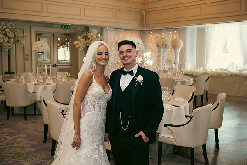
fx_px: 309
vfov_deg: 29.9
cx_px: 126
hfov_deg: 43.6
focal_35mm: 45
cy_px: 84
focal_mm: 44
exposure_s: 1/160
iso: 640
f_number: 3.5
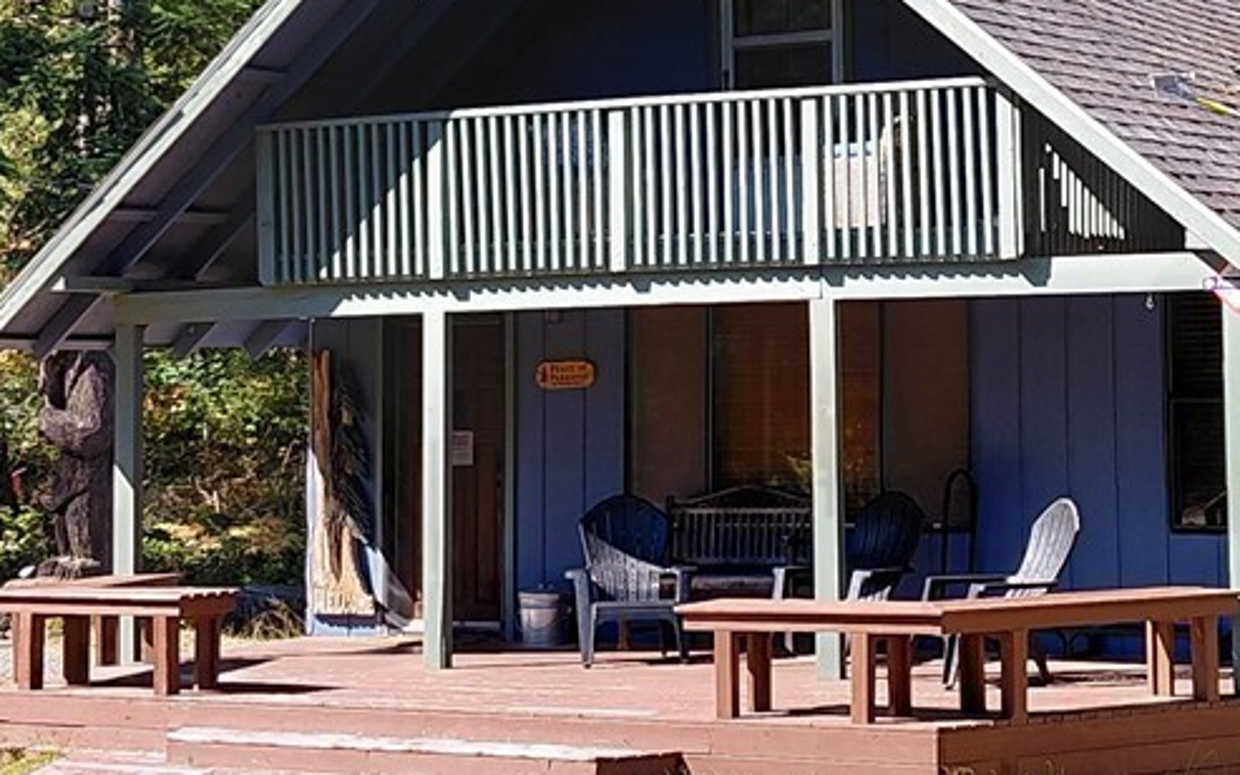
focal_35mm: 86
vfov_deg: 15.1
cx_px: 916
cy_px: 226
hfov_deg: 23.9
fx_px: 2906
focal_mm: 4.69
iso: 50
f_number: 1.8
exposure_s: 1/700
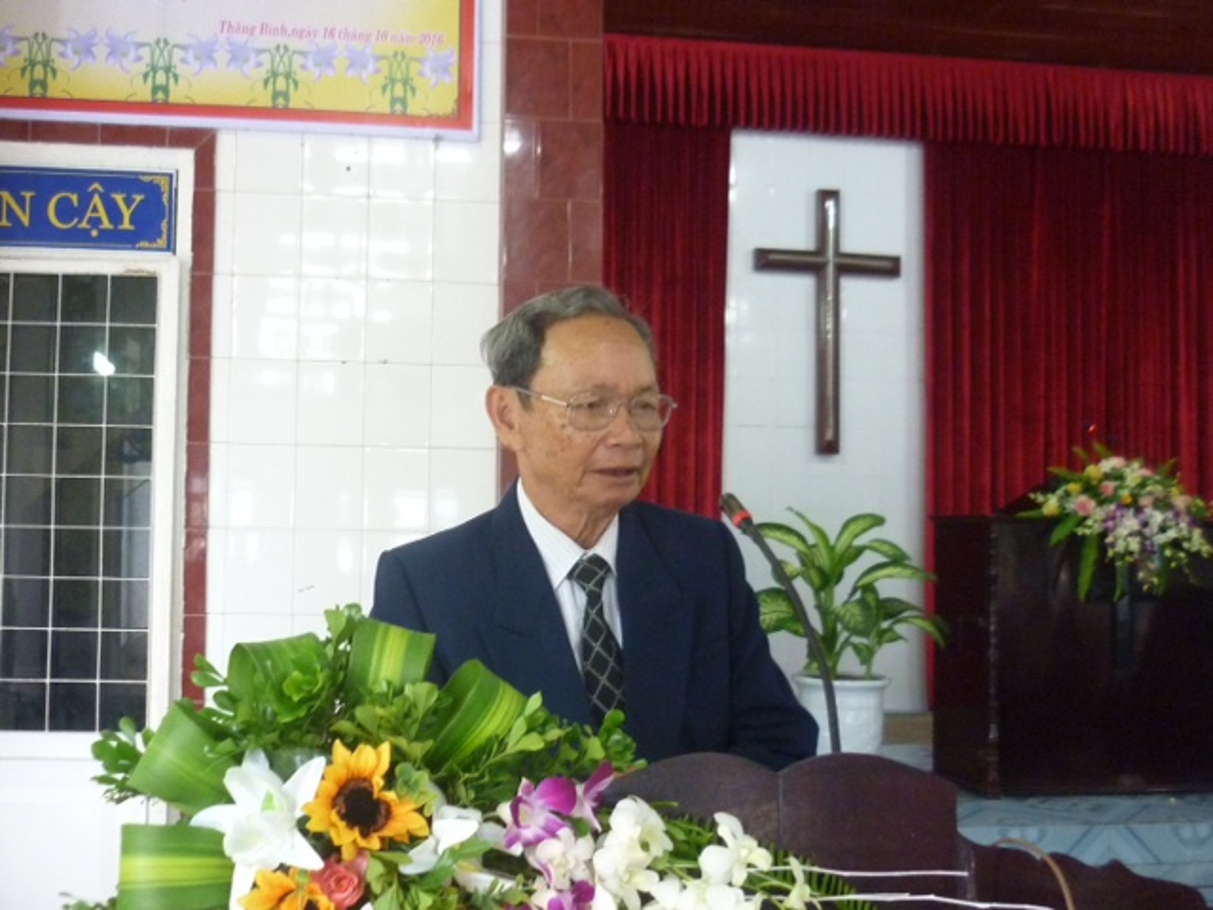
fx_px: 1156
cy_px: 455
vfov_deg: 42.9
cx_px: 606
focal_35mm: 33
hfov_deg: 55.4
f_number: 2.8
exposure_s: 1/30
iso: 400
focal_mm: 5.5
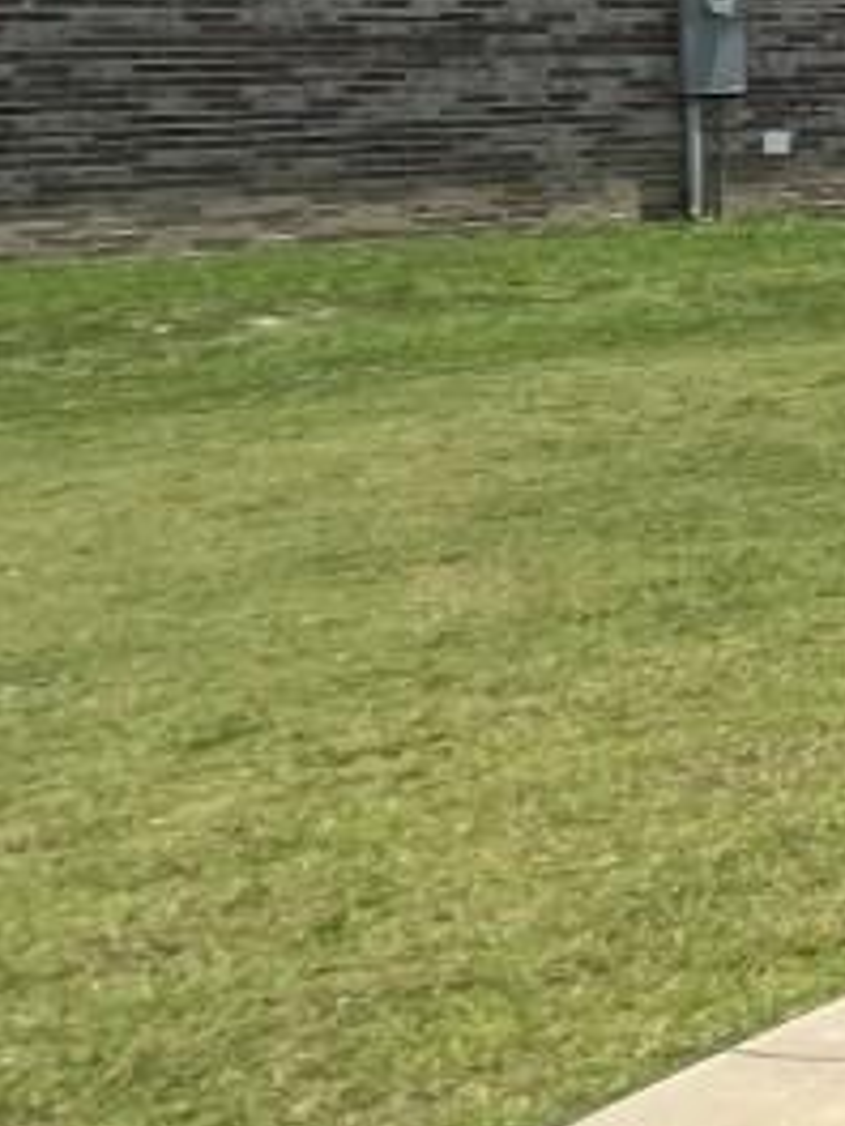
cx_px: 2522
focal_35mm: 71
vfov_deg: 26.4
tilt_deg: -1.8
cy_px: 85
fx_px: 2311
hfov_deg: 11.5
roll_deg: -0.2
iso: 32
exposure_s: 1/1357
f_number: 1.8
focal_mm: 1.57
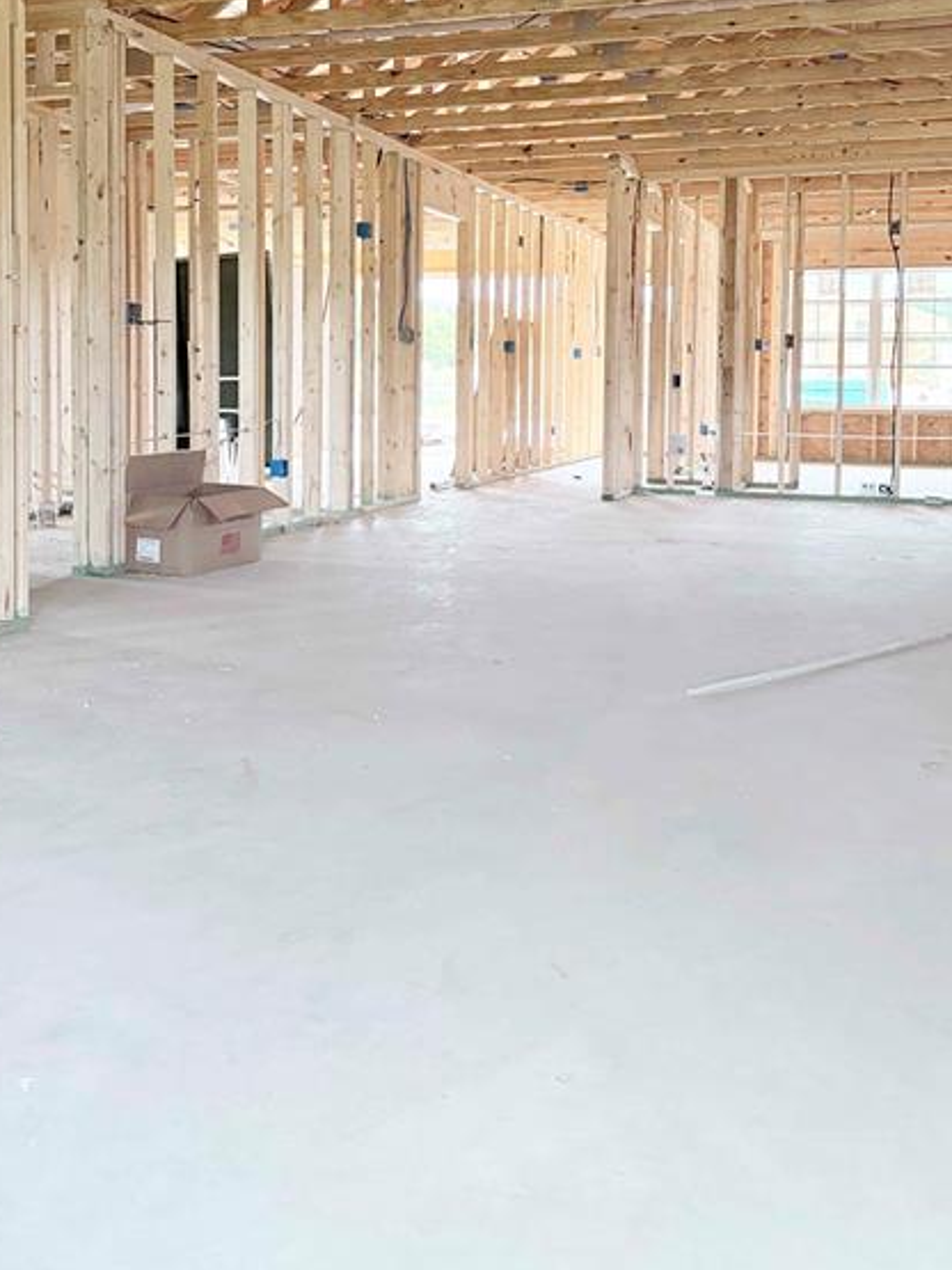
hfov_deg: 39.6
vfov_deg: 50.5
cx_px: 442
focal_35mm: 36
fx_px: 1321
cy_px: 432
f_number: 1.6
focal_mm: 5.96
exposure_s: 1/36
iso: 640
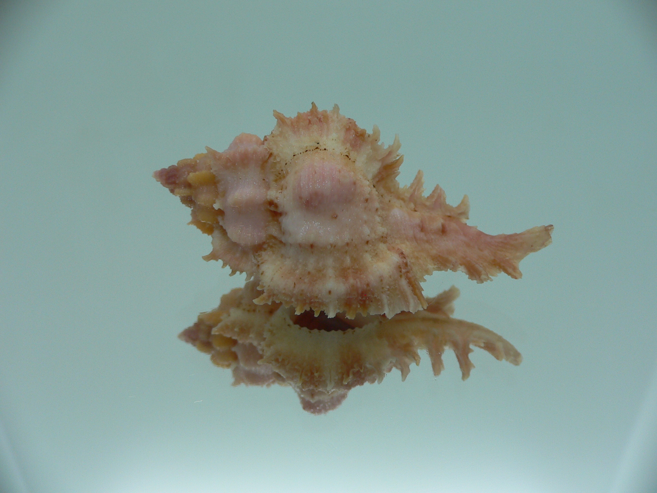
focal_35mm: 35
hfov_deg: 52.6
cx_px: 328
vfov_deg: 40.7
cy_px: 246
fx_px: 664
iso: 80
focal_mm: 4.6
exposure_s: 1/60
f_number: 2.8
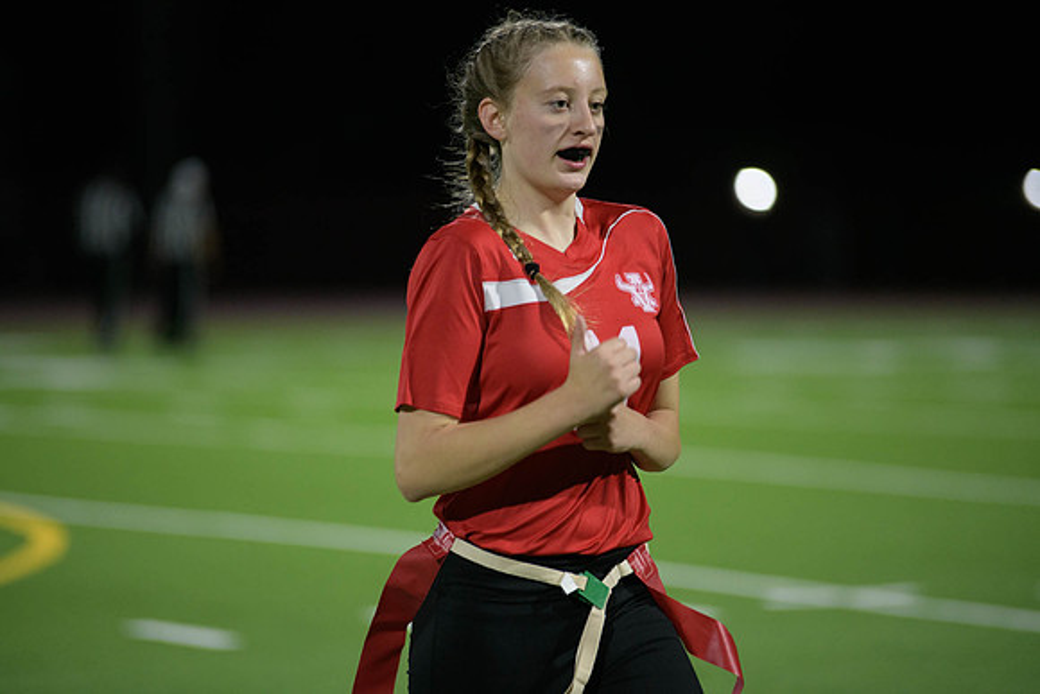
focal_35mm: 200
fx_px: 5779
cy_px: 347
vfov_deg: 6.9
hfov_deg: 10.3
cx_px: 520
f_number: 2.8
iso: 2800
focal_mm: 200
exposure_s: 1/640
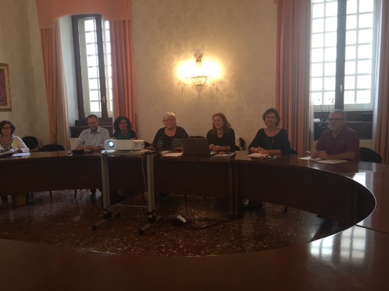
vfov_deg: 48.2
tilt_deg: -5.8
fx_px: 326
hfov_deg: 61.7
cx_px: 194
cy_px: 146
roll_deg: +0.6
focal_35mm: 29
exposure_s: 1/33
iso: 100
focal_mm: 4.15
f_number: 2.2
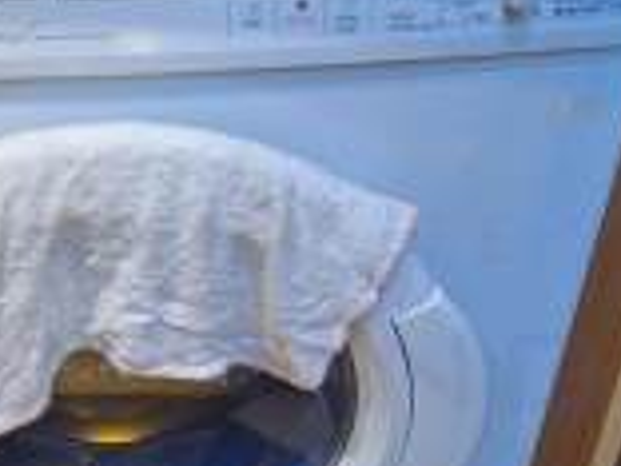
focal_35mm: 81
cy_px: 265
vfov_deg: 18.2
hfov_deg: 23.4
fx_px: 1453
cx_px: 48
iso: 500
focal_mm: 5.54
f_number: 1.8
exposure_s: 1/20
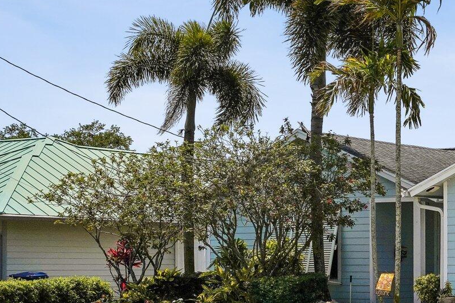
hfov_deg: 20.4
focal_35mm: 95
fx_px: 1201
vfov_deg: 14.3
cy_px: 239
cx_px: 505
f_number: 9
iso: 400
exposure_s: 1/3200
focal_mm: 37
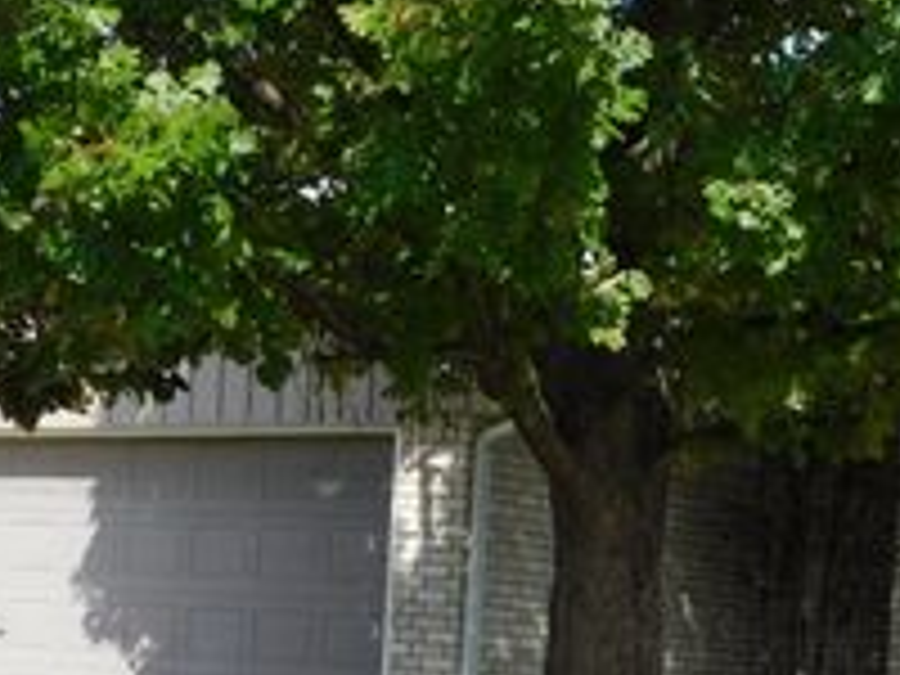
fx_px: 2340
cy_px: 731
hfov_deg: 21.6
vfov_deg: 16.0
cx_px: 666
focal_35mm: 90
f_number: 3.5
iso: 125
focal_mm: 6.3
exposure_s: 1/1000
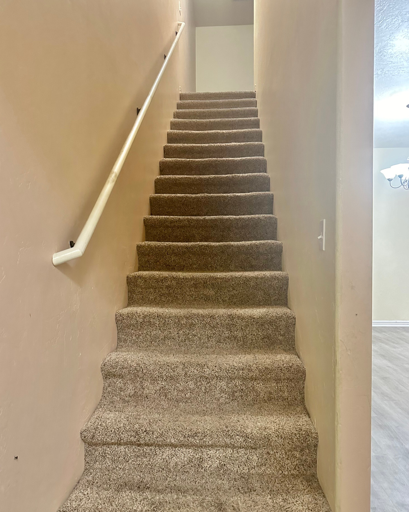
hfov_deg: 54.9
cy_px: 273
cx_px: 198
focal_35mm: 26
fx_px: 393
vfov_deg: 66.0
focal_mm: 6.86
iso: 800
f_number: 1.78
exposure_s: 1/60
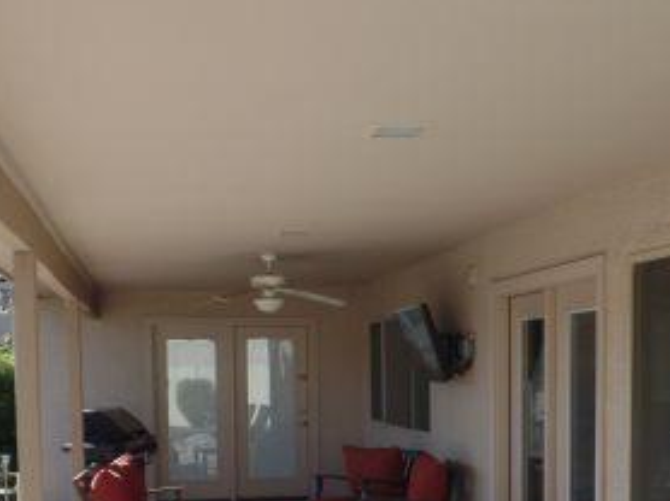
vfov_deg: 26.6
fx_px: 1025
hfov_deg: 36.2
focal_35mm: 53
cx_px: 362
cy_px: 448
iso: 80
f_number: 3.5
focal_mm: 4.1
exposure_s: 1/350
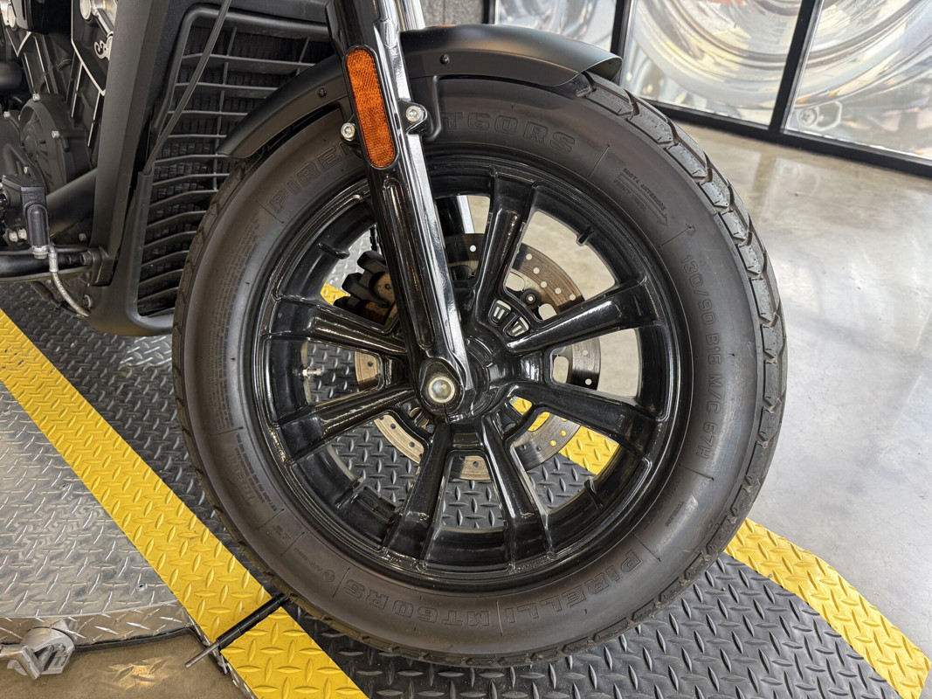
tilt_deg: -32.7
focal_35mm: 24
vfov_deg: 56.8
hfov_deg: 71.6
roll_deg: -1.0
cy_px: 350
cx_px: 466
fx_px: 646
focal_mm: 6.76
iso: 200
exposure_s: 1/60
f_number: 1.78
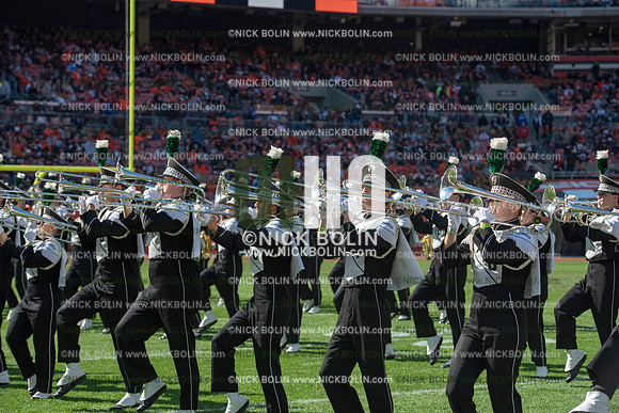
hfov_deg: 20.4
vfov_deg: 13.7
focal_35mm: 100
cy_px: 206
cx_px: 310
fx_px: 1720
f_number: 5
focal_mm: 100
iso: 400
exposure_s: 1/2000
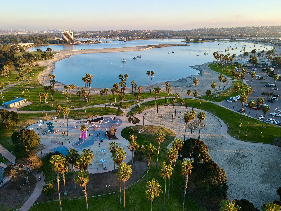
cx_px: 137
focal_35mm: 25
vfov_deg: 54.9
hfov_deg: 69.4
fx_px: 203
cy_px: 106
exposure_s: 1/100
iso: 100
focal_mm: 4.5
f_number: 2.8
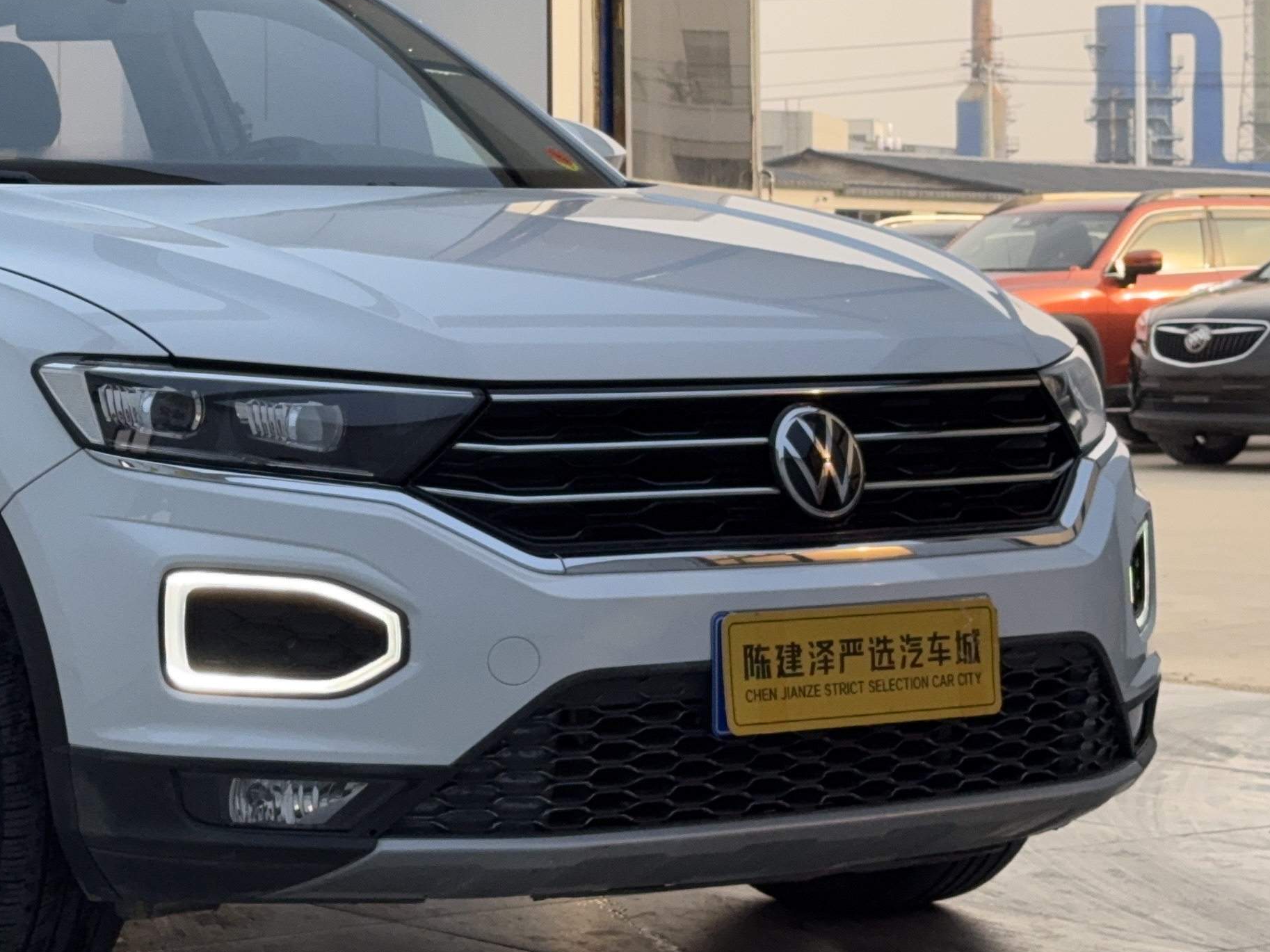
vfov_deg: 13.9
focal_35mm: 106
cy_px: 210
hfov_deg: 18.3
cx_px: 151
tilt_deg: +1.1
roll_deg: +0.4
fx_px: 3888
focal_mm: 6.76
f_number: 1.78
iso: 64
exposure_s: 1/1076
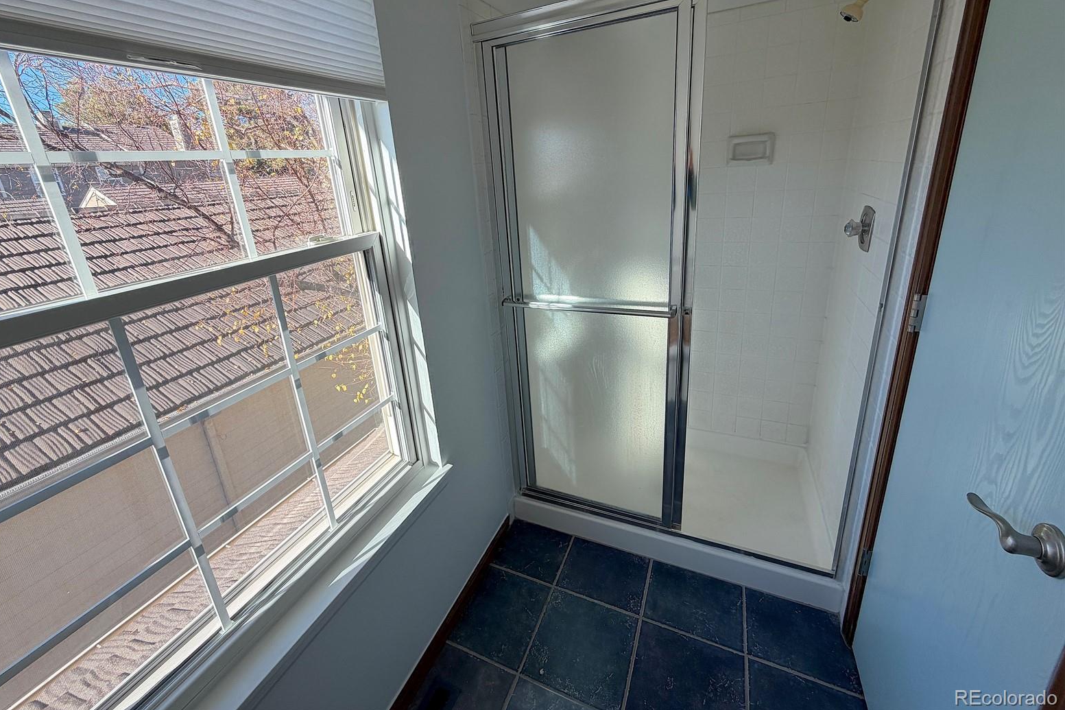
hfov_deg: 100.4
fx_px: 444
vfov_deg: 76.8
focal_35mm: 15
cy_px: 300
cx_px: 517
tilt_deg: -16.6
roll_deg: +5.0
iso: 40
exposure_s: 1/167
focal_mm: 2.22
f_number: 2.2
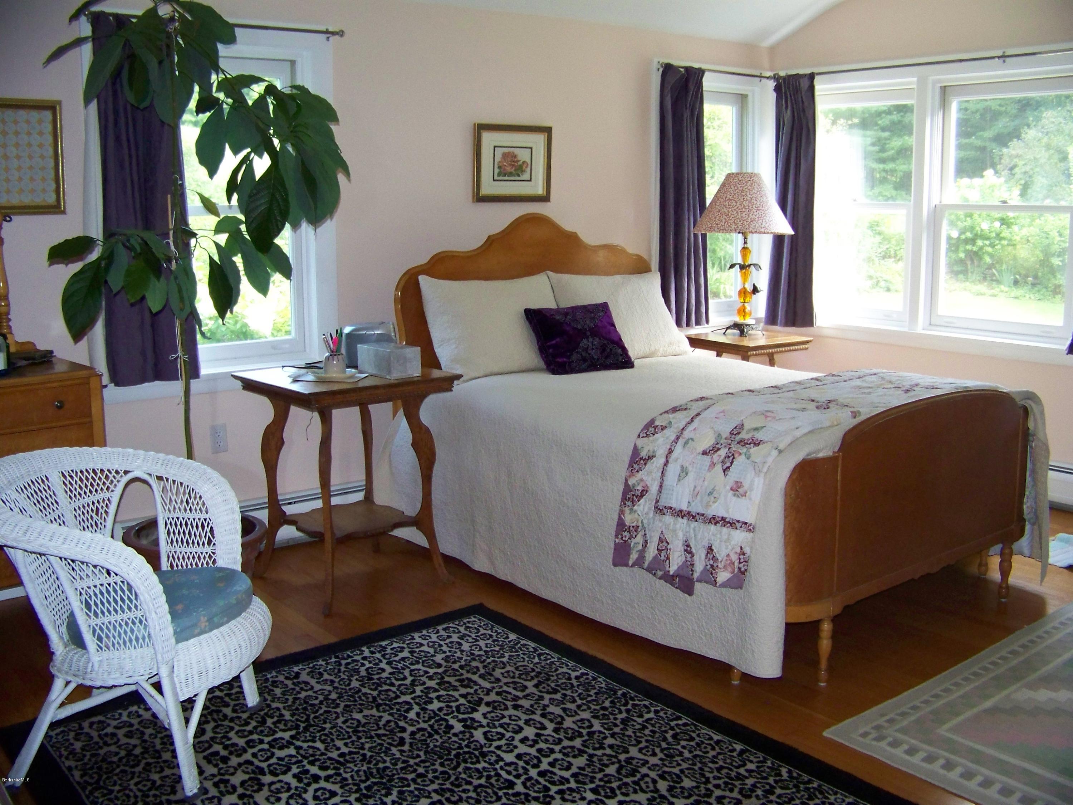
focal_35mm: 36
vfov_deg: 39.7
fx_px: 1116
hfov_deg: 51.4
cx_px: 536
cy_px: 402
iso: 200
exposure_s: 1/30
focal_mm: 5.85
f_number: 2.8
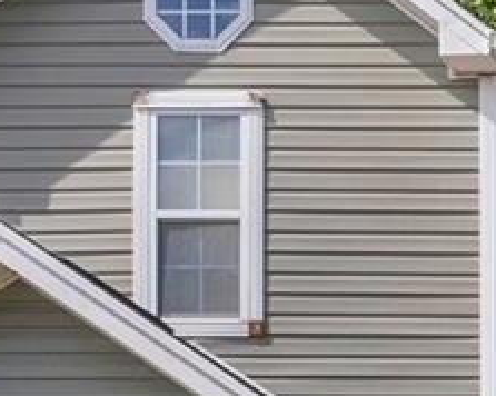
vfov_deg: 11.4
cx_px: 932
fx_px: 1833
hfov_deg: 13.6
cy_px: 720
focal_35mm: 125
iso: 640
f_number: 8
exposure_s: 1/1250
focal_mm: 29
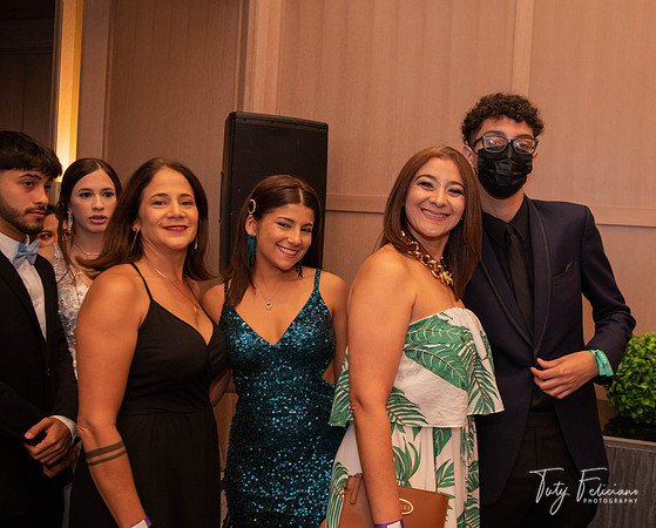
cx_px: 398
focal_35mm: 34
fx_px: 661
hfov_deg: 52.4
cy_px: 266
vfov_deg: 43.5
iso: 800
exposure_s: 1/60
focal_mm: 29
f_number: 4.5
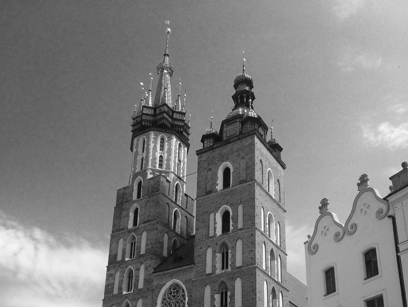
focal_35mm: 47
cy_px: 268
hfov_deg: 40.4
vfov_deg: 29.8
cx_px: 204
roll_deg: -0.2
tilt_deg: +22.2
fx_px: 554
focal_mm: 4.28
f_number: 2.4
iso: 50
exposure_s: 1/1022
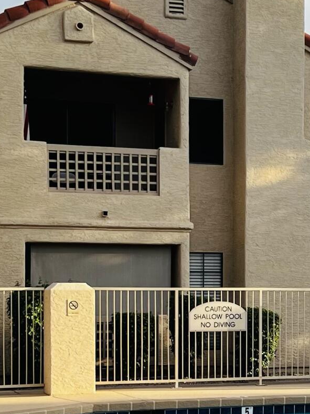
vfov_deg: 19.7
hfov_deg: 14.7
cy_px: 301
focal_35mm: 99
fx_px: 1182
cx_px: 321
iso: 50
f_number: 1.5
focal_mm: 5.7
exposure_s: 1/1377
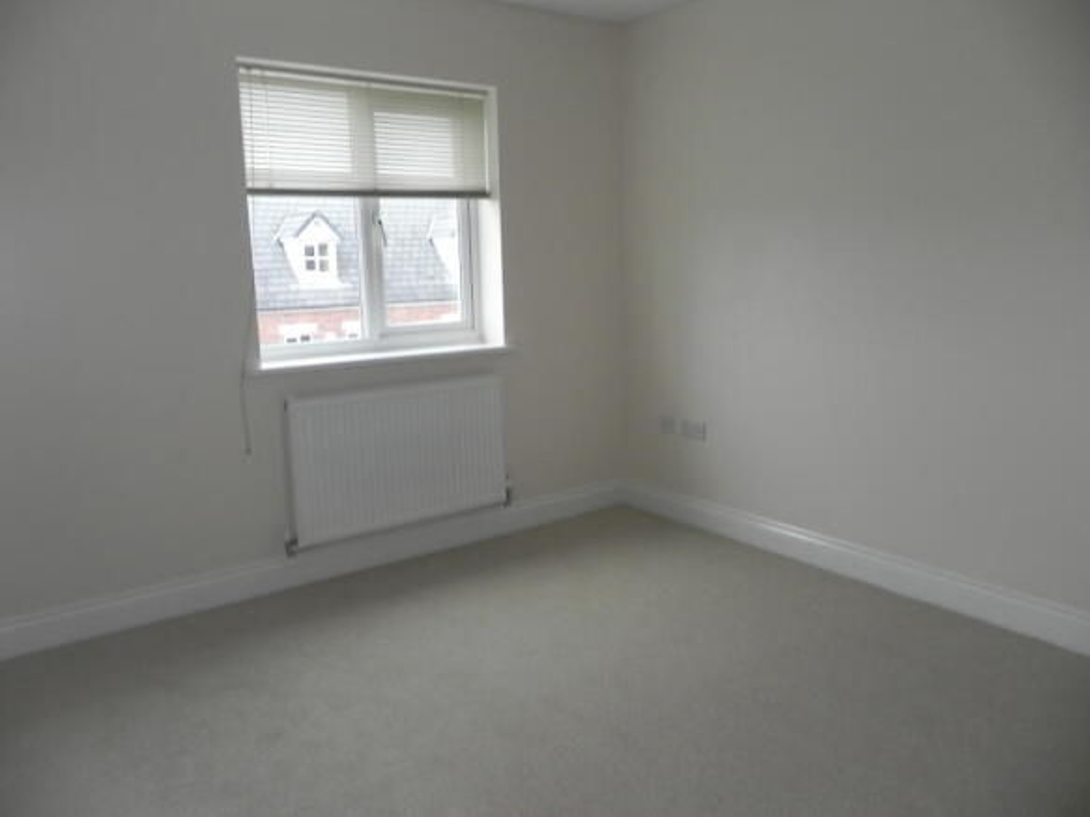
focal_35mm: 26
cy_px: 408
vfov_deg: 53.0
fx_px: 819
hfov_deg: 67.3
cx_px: 545
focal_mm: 4.6
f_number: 2.8
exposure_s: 1/44.3
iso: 160
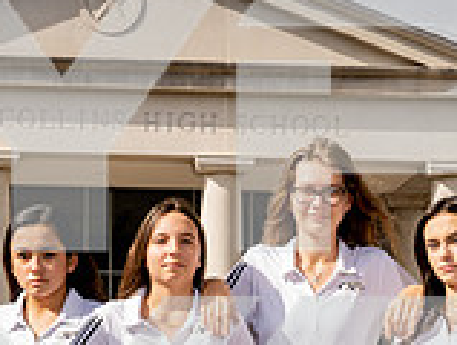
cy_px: 450
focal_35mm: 154
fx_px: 2038
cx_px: 190
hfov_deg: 12.8
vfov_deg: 9.5
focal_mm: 44
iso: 160
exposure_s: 1/250
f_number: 8
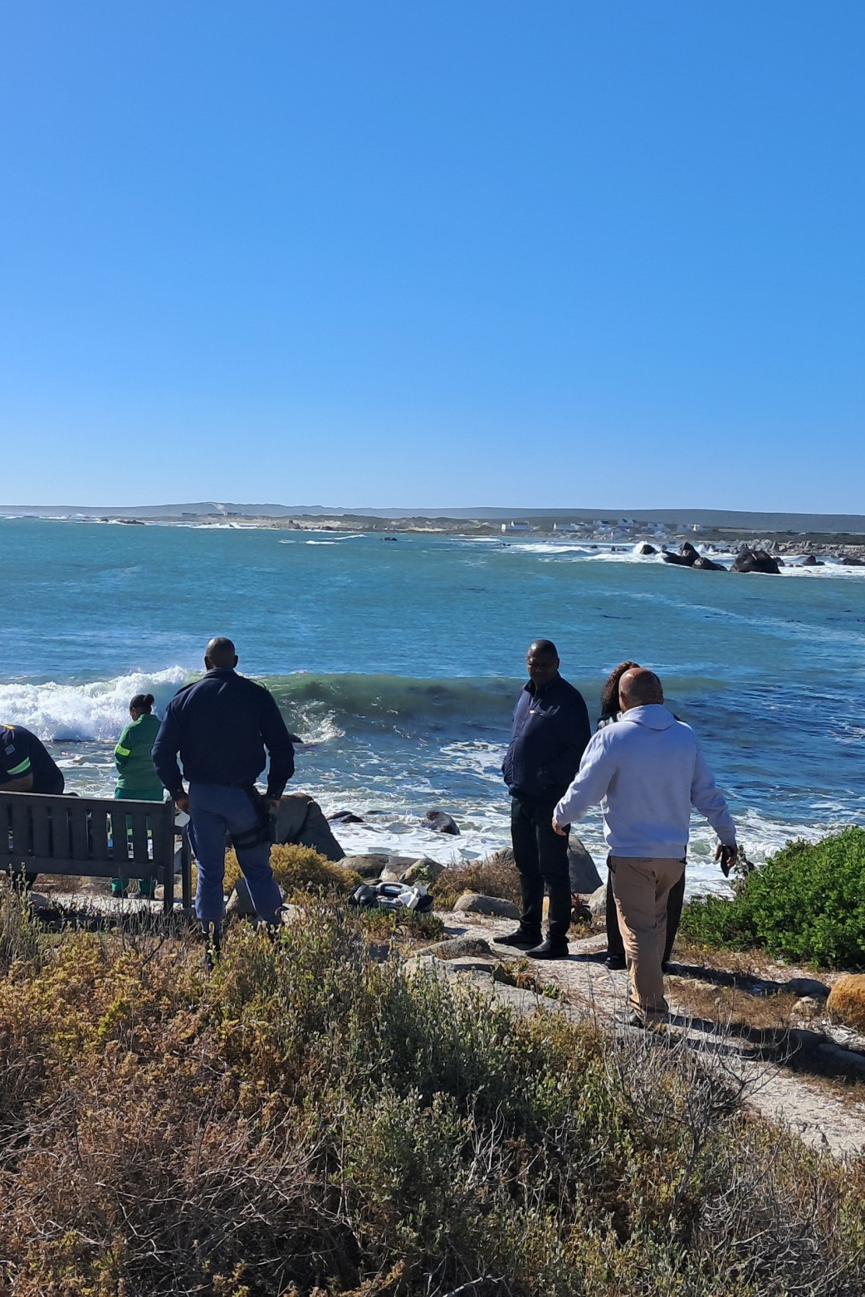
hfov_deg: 29.0
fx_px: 1658
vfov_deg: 42.7
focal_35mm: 46
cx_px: 265
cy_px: 587
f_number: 1.8
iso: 50
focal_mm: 4
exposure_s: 1/915
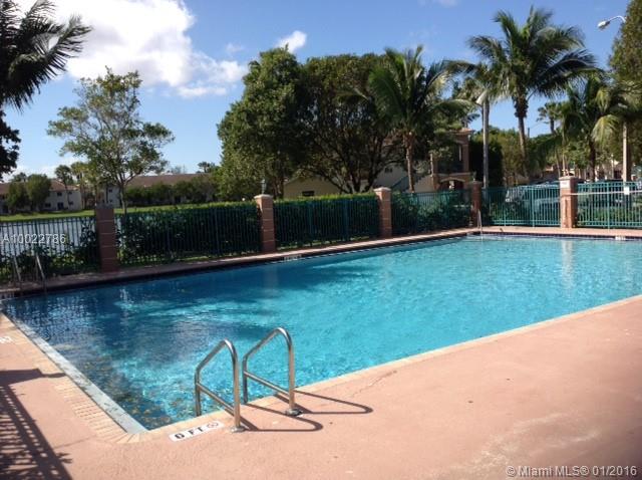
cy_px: 240
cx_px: 321
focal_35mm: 35
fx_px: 648
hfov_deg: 52.7
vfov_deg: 40.6
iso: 50
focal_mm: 4.28
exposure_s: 1/1592
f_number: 2.4
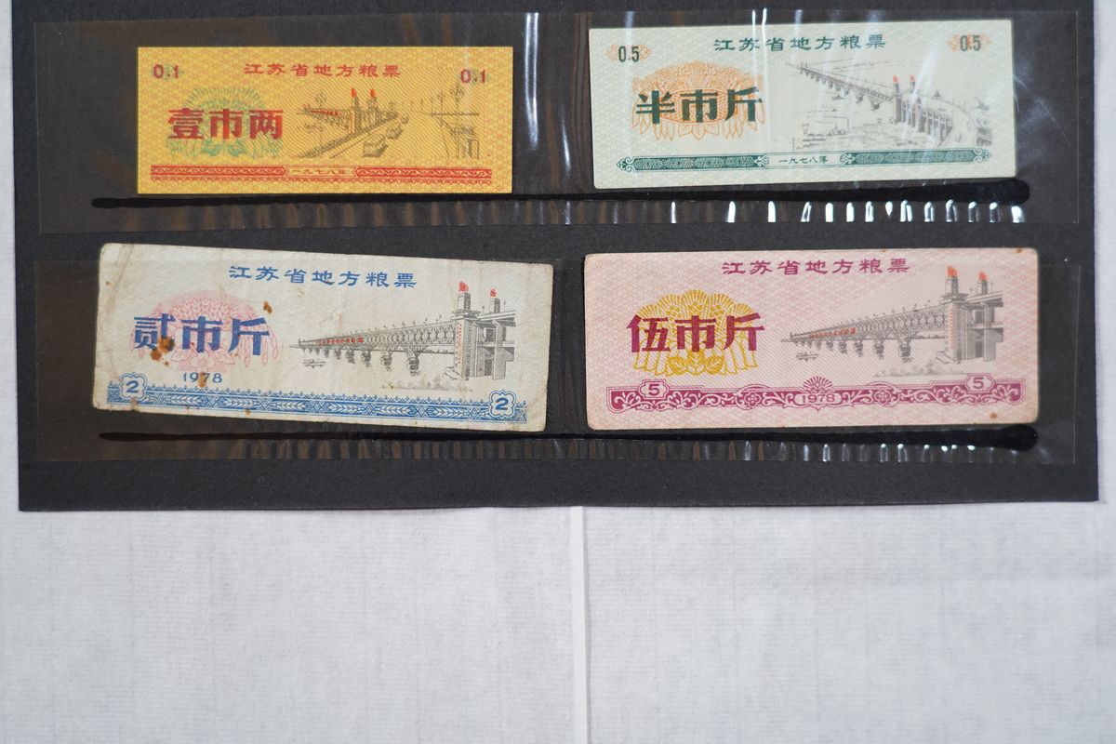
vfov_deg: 25.1
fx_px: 1674
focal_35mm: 54
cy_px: 372
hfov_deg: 36.9
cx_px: 558
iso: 400
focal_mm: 54
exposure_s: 1/30
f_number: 4.5
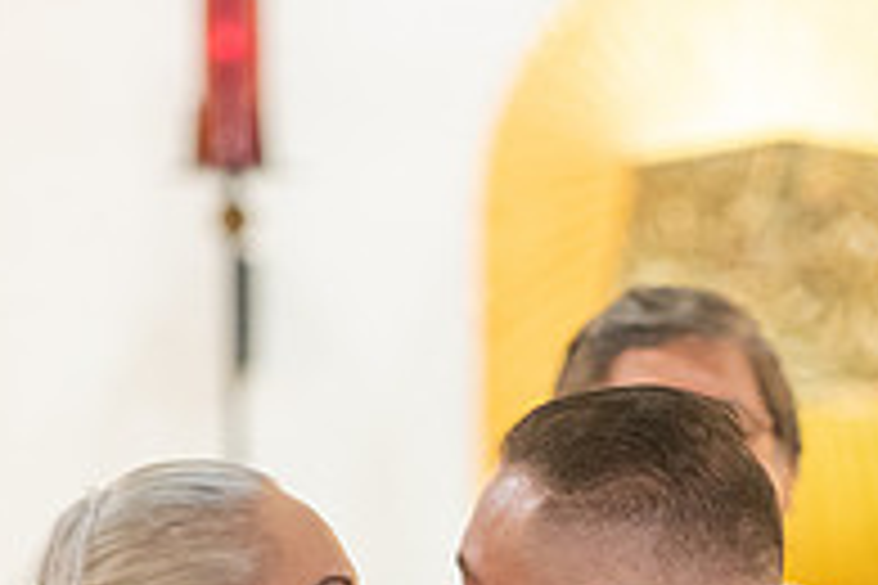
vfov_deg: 3.2
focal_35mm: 429
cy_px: 866
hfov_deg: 4.8
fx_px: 10462
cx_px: 594
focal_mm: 135
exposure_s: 1/160
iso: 2000
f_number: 2.8
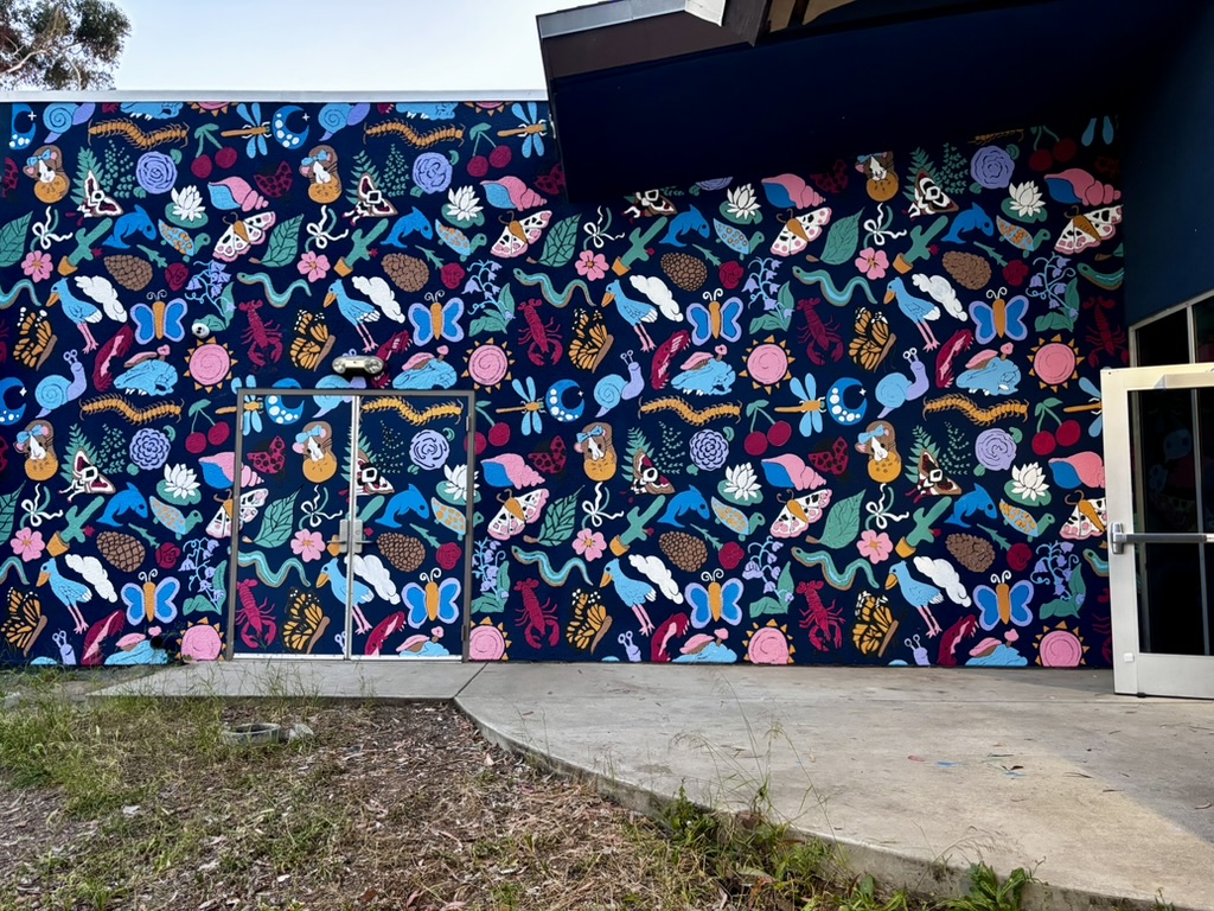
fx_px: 912
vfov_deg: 53.1
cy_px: 456
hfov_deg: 67.3
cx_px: 607
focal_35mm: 26
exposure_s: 1/60
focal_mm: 5.96
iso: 320
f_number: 1.6
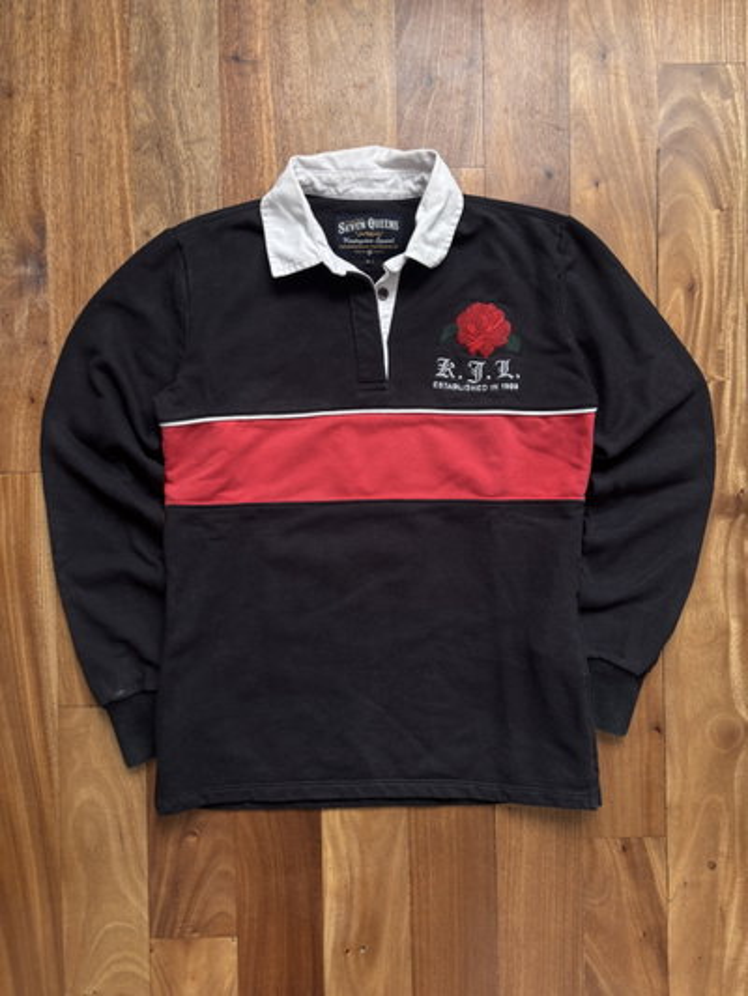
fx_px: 749
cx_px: 374
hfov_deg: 53.1
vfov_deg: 67.3
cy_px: 498
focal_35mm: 26
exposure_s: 1/175
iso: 40
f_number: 1.6
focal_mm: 5.96
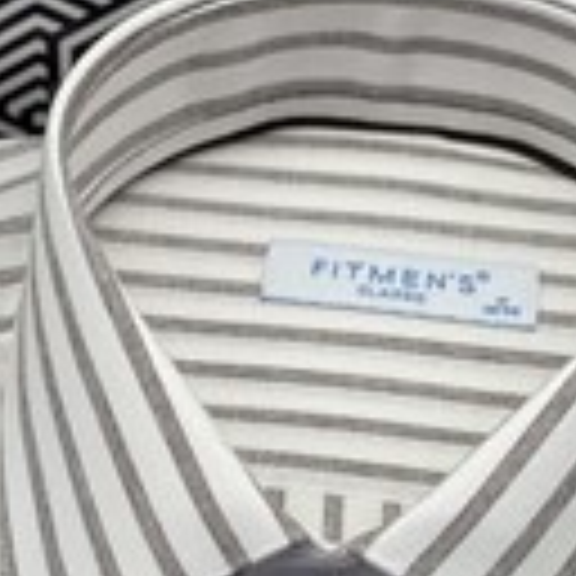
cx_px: 288
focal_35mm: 148
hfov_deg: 11.8
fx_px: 2786
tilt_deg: -43.5
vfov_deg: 11.4
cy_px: 803
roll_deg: -1.5
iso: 25
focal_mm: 6
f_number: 2
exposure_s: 1/232
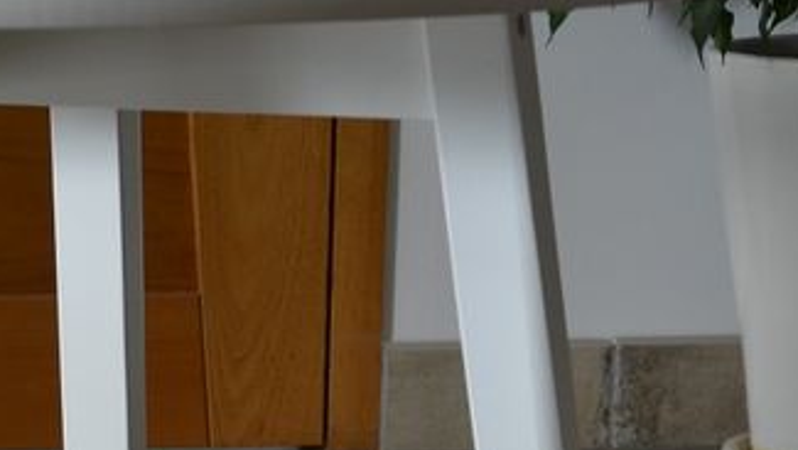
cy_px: 594
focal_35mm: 203
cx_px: -2
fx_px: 4296
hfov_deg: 10.5
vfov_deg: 5.9
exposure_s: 1/40
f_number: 4.8
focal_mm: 42
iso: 500
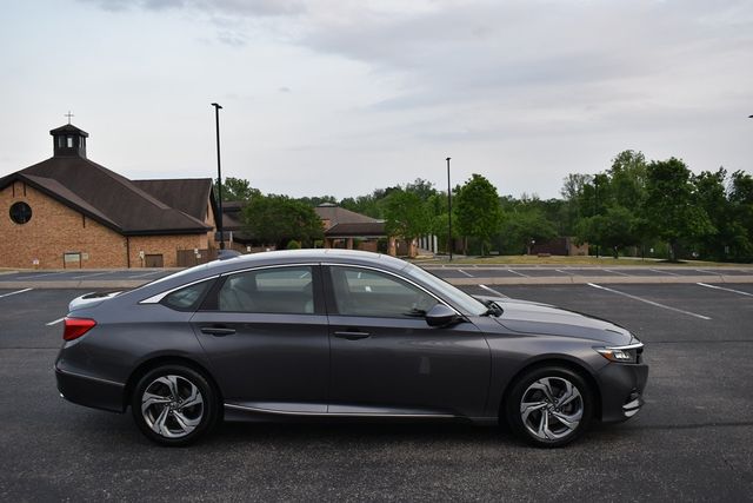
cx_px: 376
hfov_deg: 57.2
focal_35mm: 33
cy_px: 252
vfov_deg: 40.0
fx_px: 690
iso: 400
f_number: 5
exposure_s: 1/250
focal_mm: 22
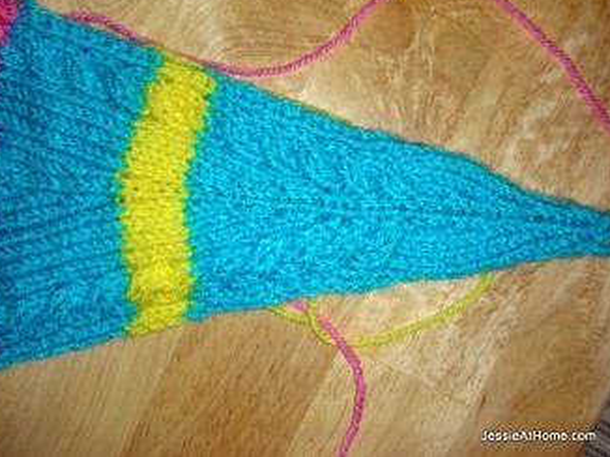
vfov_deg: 33.4
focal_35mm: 43
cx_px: 241
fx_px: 757
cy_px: 178
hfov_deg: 43.6
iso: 50
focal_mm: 5.8
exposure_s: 1/60.1
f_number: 3
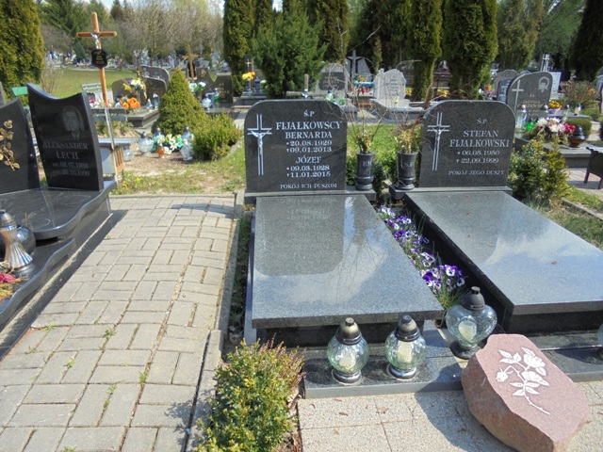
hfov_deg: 67.3
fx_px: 453
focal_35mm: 26
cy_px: 226
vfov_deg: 53.1
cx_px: 302
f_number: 3.5
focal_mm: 4.6
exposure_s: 1/400
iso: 100
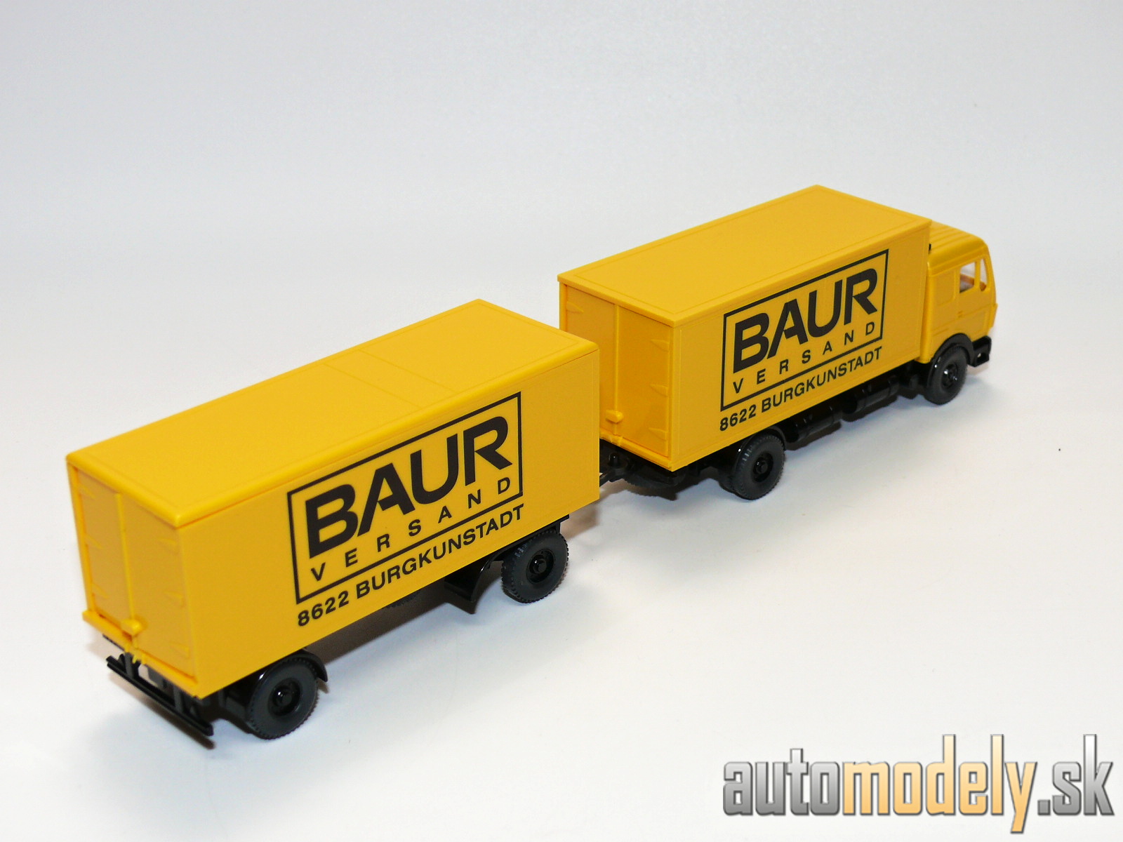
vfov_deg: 25.7
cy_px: 421
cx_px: 562
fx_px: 1849
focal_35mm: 57
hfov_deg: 33.8
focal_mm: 9.9
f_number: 4
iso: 100
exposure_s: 1/30
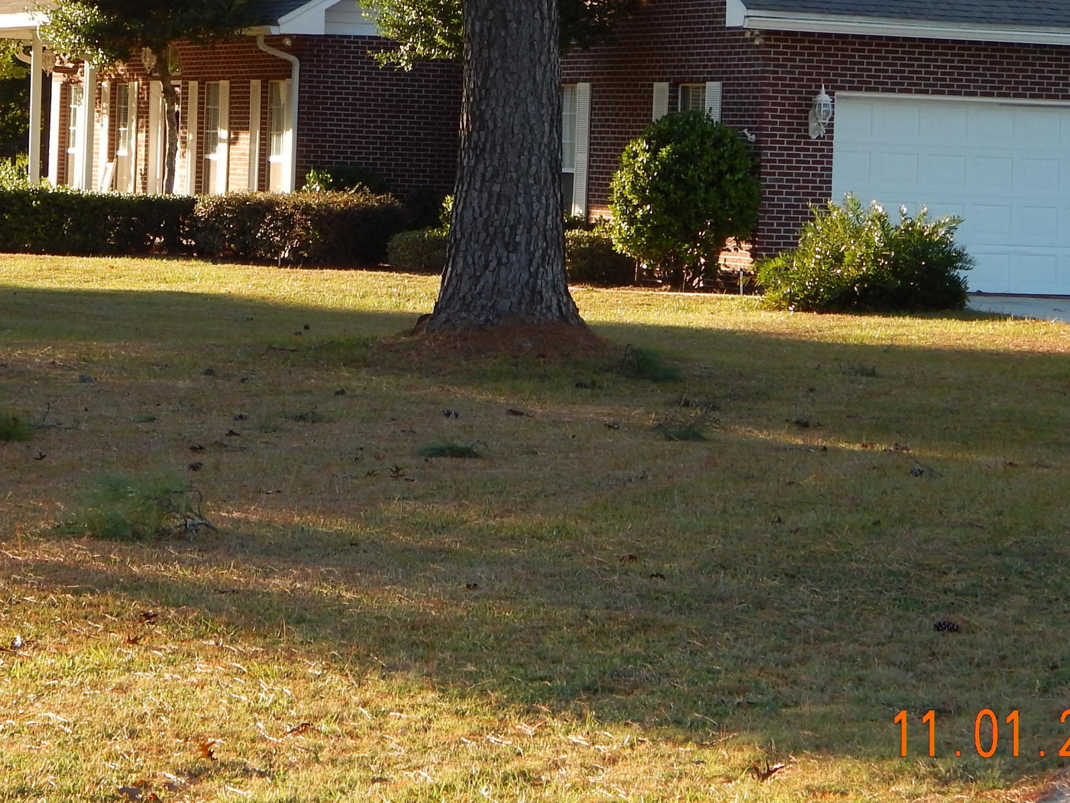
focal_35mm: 130
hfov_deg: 15.1
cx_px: 313
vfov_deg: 11.4
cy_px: 135
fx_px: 4018
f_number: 4.1
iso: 125
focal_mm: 12.3
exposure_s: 1/160
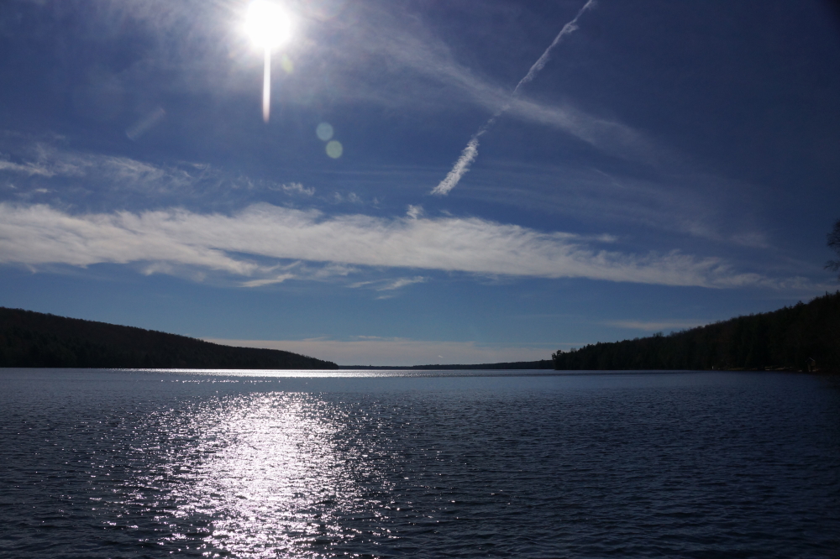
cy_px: 280
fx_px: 630
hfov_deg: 67.4
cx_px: 420
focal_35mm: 27
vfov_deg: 47.9
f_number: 9
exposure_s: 1/2500
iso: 400
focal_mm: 18
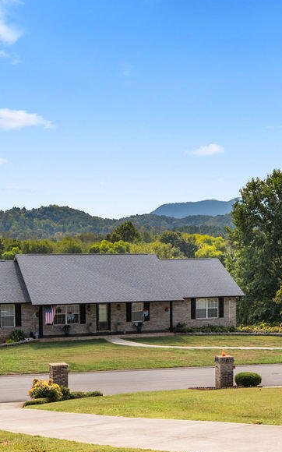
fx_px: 775
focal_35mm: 63
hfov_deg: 20.0
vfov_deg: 32.5
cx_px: 274
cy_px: 243
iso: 250
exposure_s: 1/640
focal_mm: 35
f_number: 8
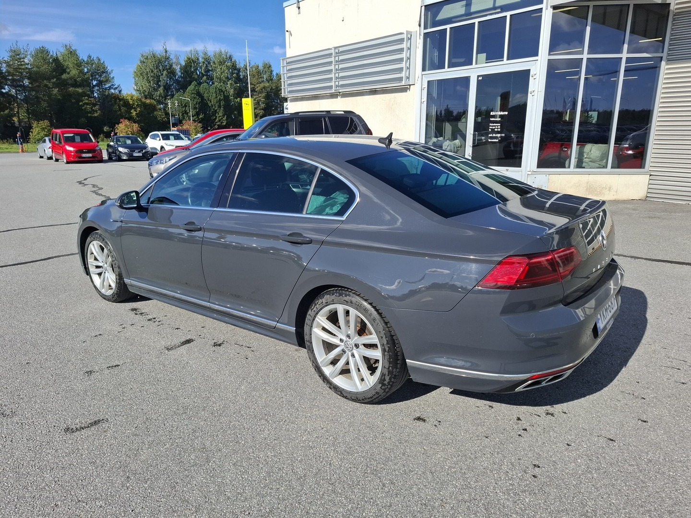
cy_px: 259
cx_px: 346
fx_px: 459
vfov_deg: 58.9
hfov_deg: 73.9
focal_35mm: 23
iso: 50
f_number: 1.8
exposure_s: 1/2151
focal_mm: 5.54
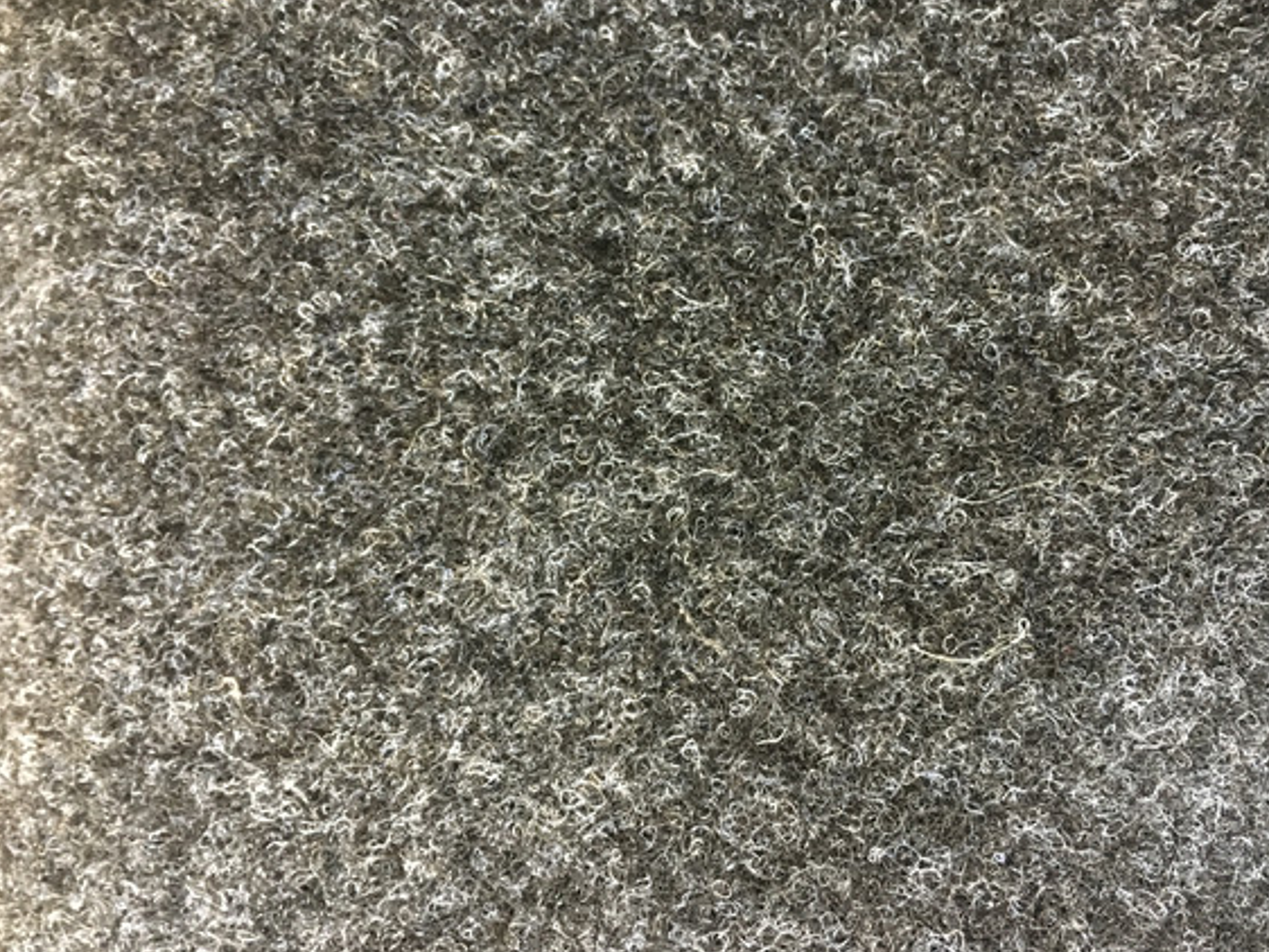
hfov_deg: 55.3
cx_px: 680
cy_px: 442
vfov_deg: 42.9
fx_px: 1210
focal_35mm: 33
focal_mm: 4.15
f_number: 2.2
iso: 250
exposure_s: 1/15
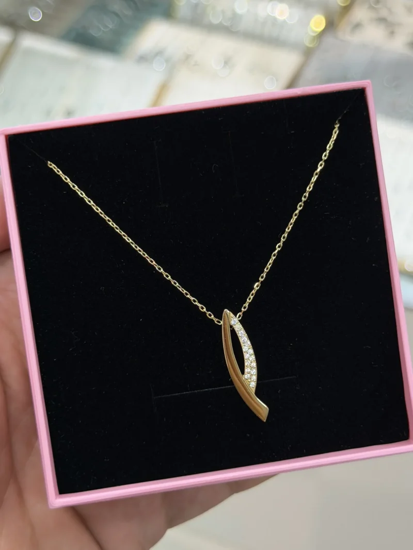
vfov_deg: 39.7
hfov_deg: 30.3
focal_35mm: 48
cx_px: 206
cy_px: 275
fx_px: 764
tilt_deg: -46.1
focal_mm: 6.76
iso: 80
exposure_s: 1/310
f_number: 1.78
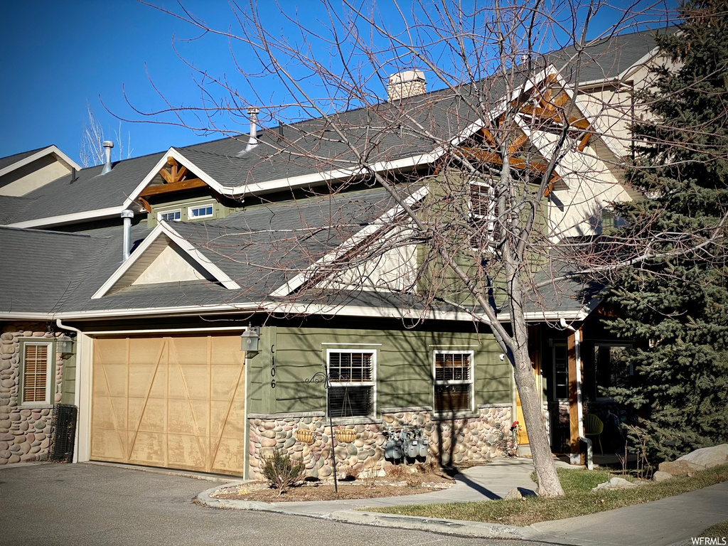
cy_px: 273
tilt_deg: +4.9
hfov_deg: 36.8
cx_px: 364
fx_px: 1094
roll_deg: -0.6
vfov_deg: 28.0
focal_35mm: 52
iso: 20
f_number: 2
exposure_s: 1/1597
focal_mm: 6
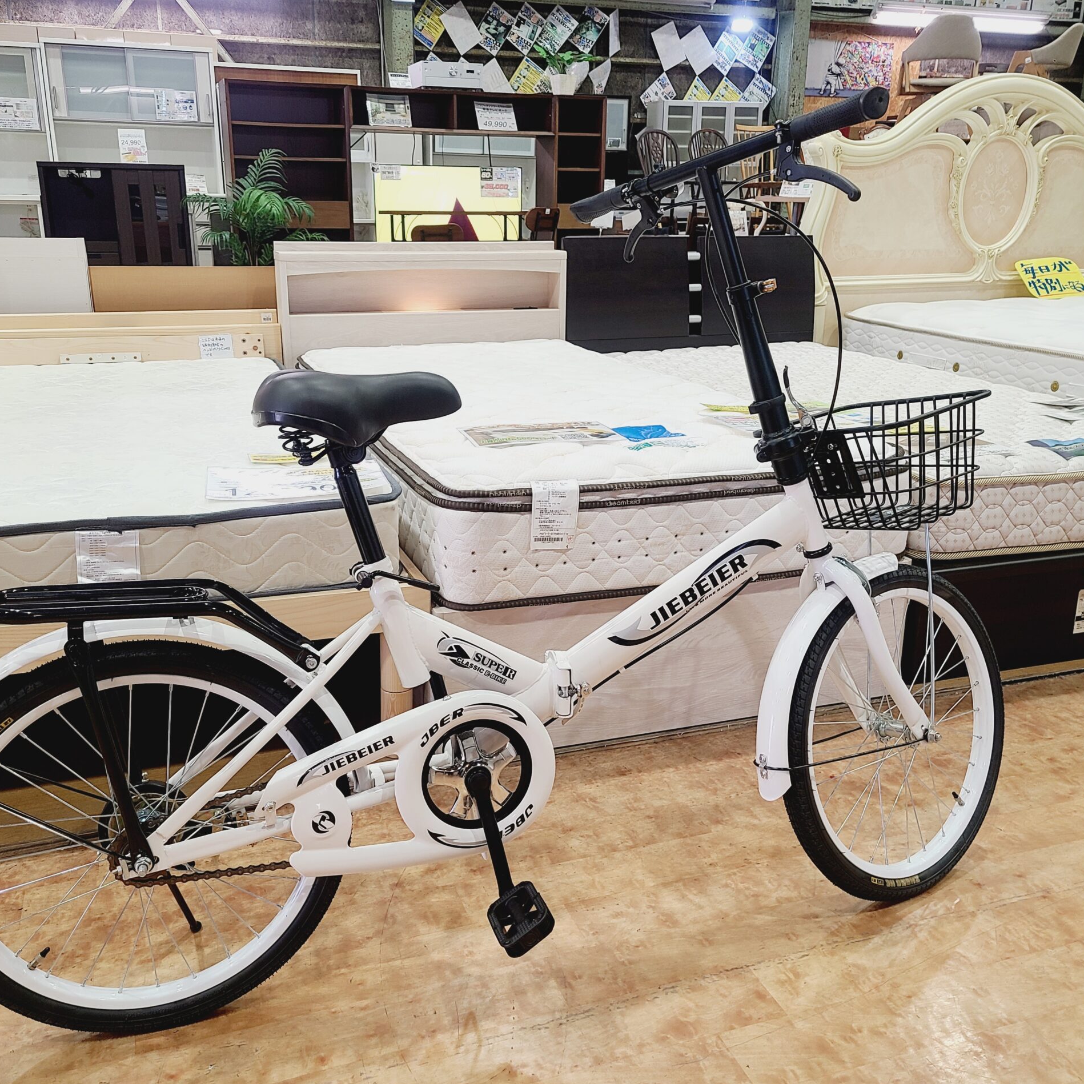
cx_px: 543
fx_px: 1098
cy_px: 548
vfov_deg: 52.5
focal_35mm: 31
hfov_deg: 52.5
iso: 80
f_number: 1.8
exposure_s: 1/50
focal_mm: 5.4
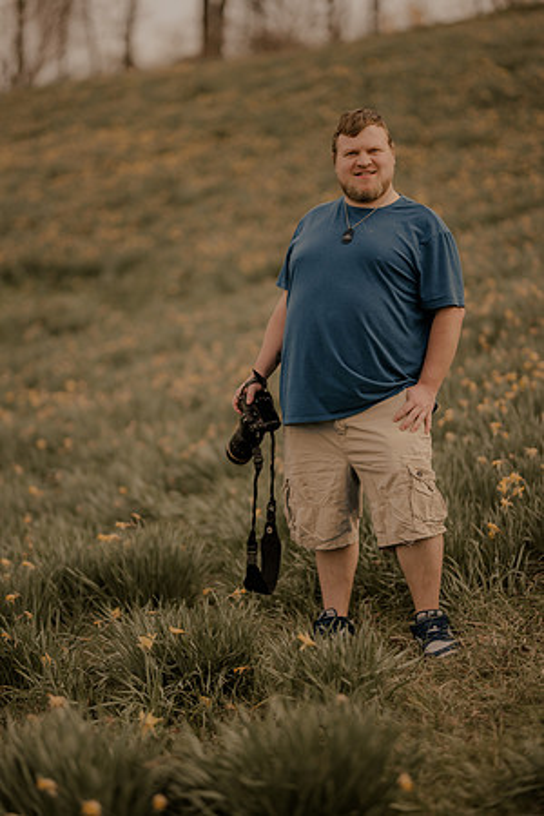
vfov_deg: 23.9
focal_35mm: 85
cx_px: 272
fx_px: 1927
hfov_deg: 16.1
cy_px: 408
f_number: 1.4
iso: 125
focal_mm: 85
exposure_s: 1/2000
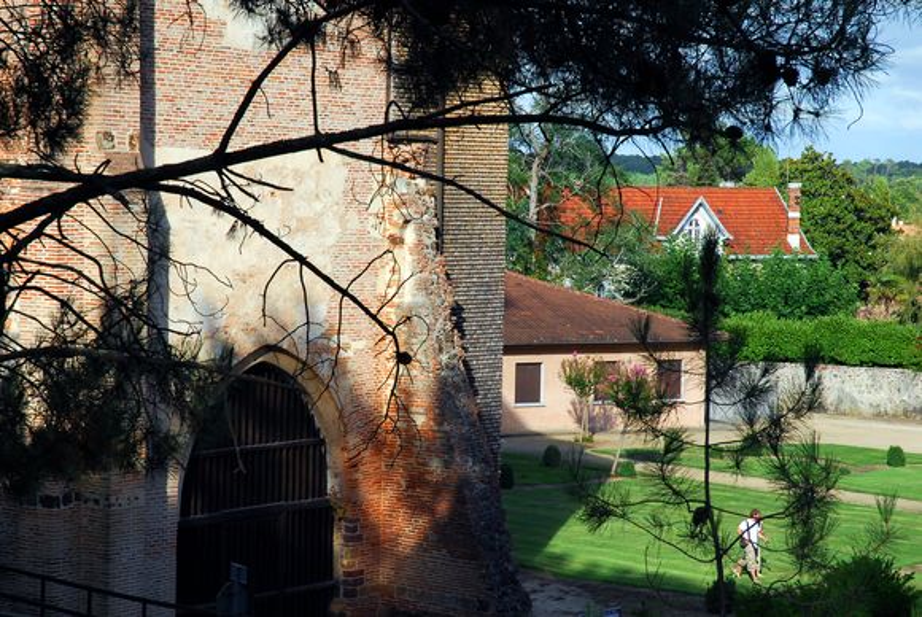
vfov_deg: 14.7
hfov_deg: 21.9
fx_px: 2384
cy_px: 308
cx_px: 461
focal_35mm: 93
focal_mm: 62
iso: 100
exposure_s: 1/125
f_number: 8
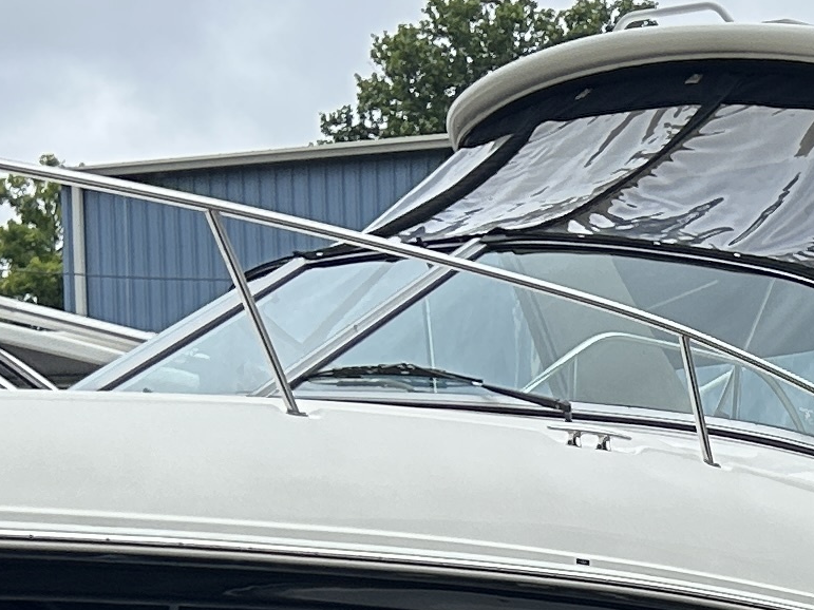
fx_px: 3198
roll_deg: +1.0
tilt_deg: -4.3
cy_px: 878
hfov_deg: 13.4
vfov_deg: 10.6
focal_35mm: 136
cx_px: 1325
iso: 50
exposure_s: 1/1808
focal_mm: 5.7
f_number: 1.5
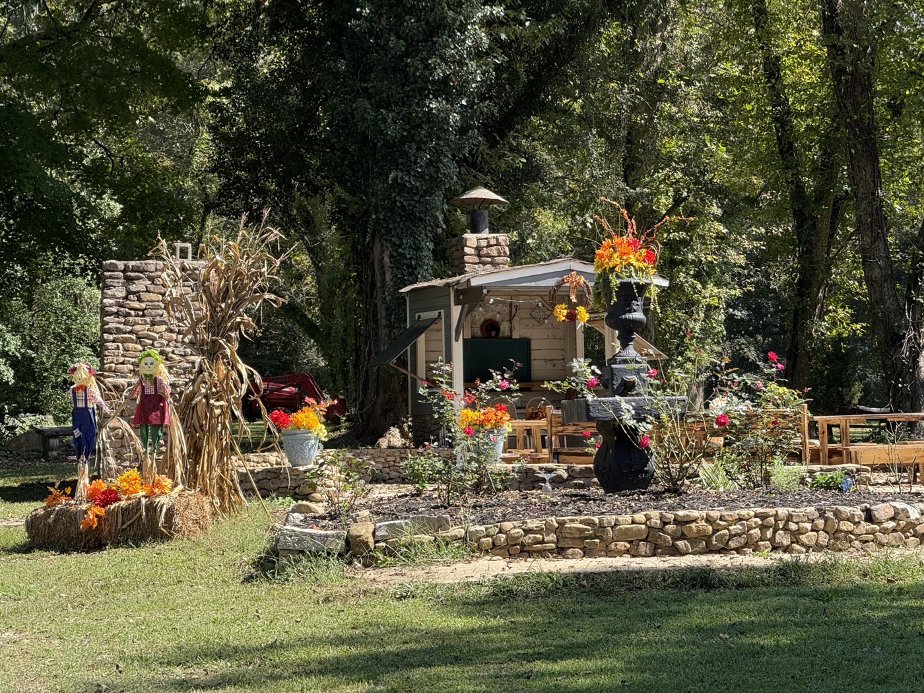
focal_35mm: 120
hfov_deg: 16.4
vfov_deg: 12.3
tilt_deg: +1.2
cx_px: 462
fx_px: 3203
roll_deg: +0.5
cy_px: 346
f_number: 2.8
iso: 50
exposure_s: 1/315
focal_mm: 15.66
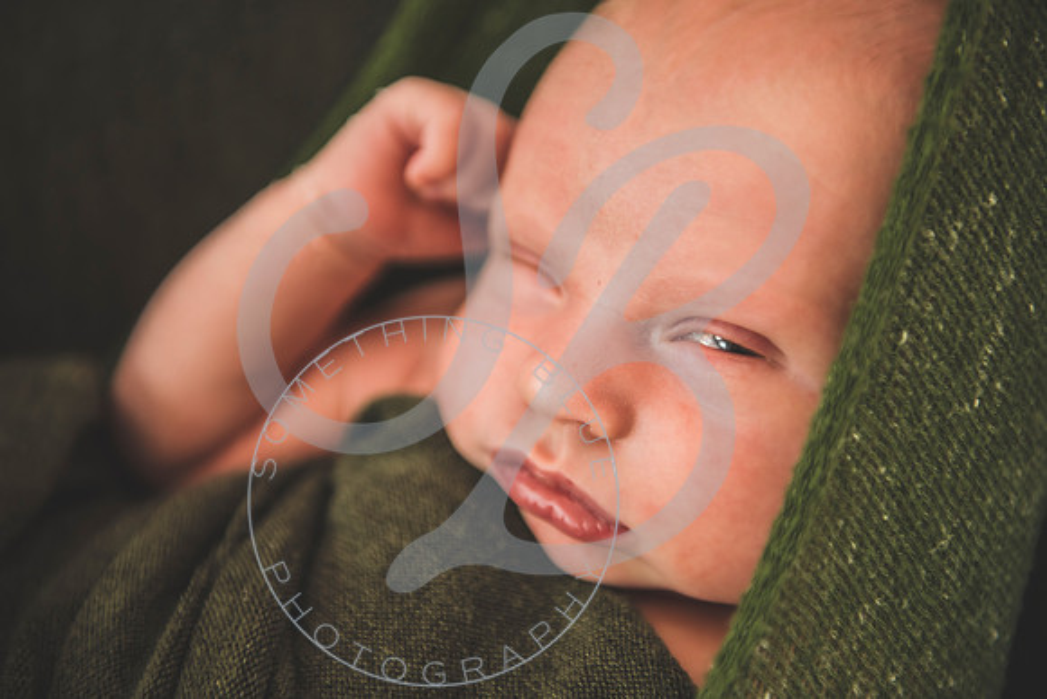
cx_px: 524
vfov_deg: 19.5
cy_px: 350
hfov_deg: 28.8
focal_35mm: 70
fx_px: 2036
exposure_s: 1/125
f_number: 2.8
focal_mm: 70
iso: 400
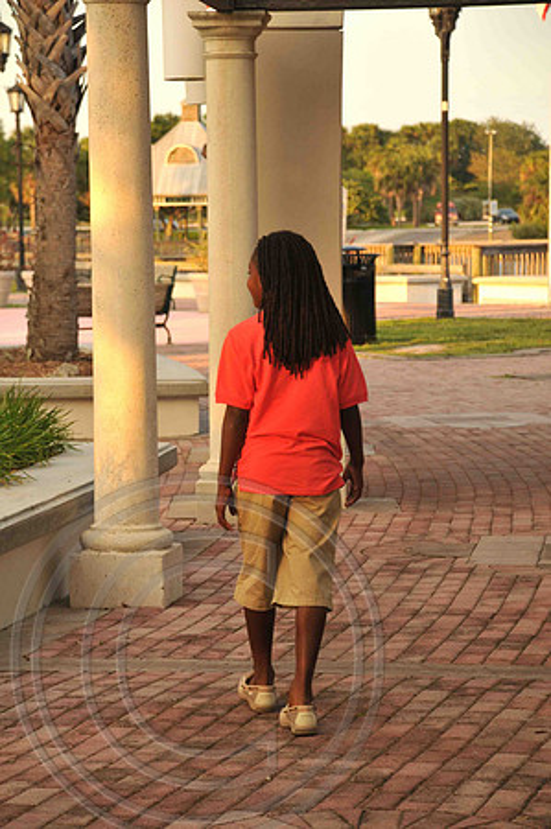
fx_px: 2761
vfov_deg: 17.1
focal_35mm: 120
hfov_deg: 11.4
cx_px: 276
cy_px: 414
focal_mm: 80
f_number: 5.6
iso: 200
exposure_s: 1/125
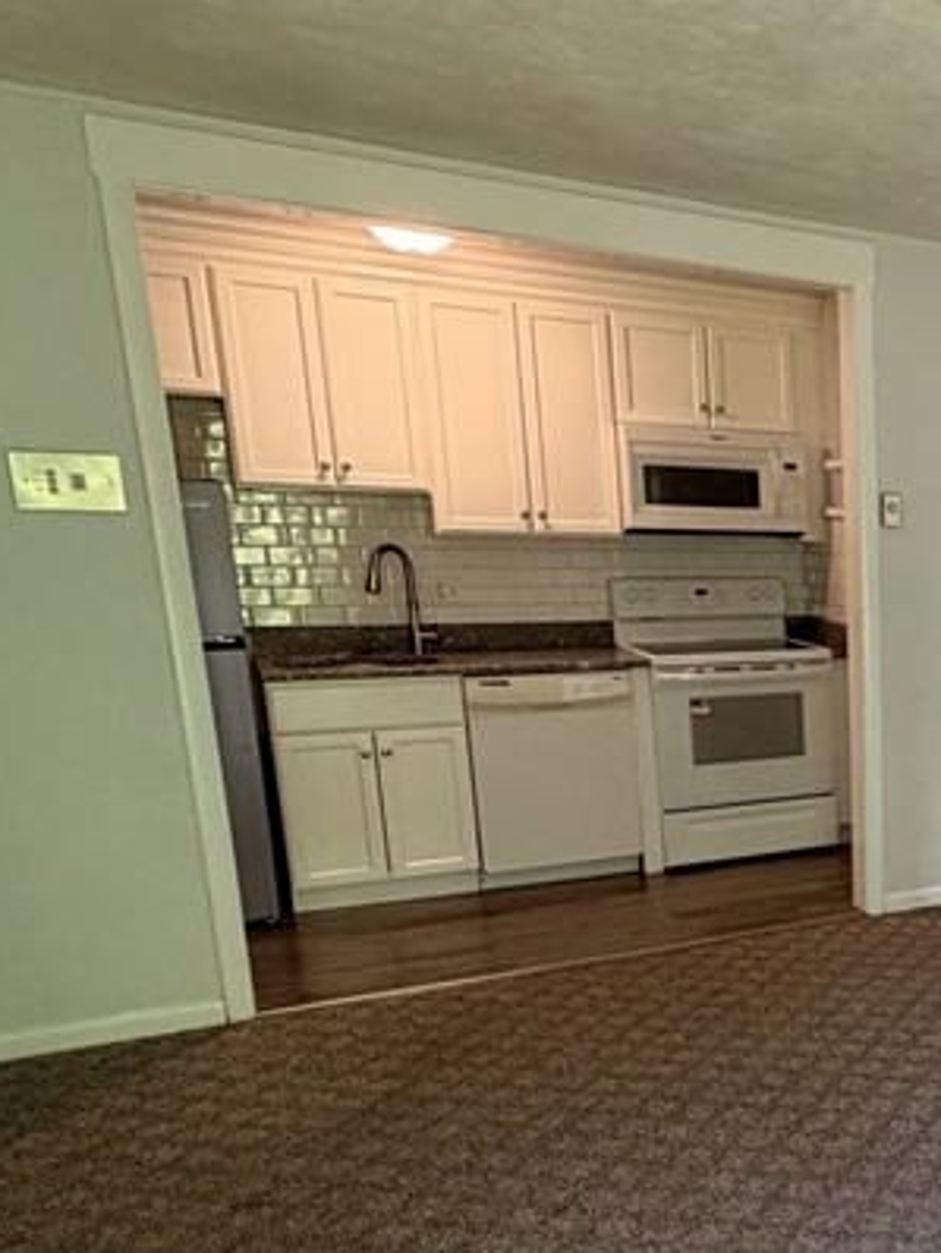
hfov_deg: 31.5
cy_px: 831
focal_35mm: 36
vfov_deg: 50.4
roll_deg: -1.1
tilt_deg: -13.3
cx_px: 1193
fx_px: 1303
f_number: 2.2
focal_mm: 2.22
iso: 250
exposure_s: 1/60
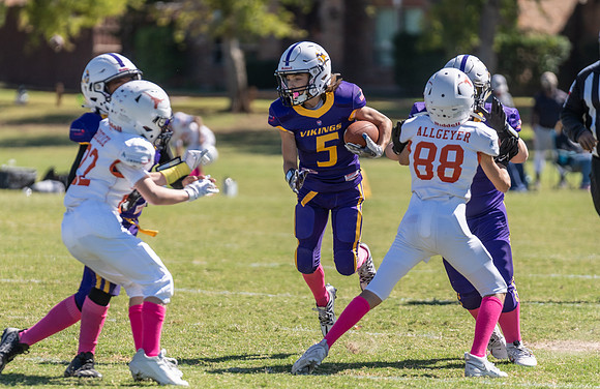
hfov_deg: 5.6
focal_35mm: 371
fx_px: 6131
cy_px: 230
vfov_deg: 3.6
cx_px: 285
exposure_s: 1/1600
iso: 100
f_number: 2.8
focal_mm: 200
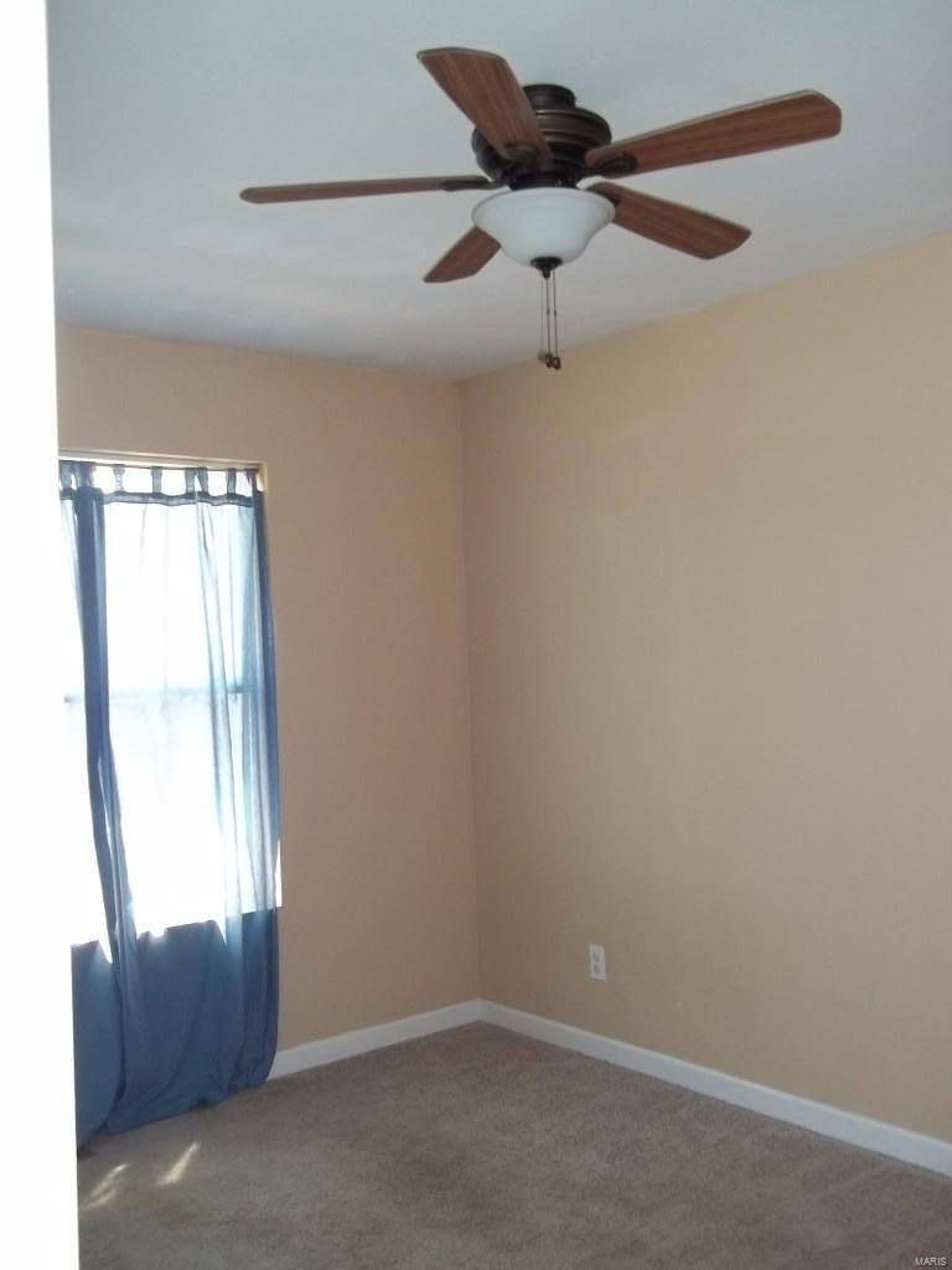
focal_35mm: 32
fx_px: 1173
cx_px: 476
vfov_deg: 56.8
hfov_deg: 44.2
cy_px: 635
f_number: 2.9
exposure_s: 1/40
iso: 160
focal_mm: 5.7
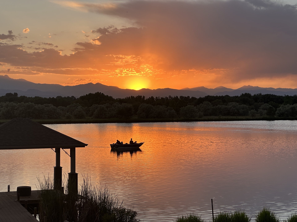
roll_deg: +0.5
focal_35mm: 77
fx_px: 661
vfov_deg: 19.1
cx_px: 148
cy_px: 111
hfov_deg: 25.3
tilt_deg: -0.5
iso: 32
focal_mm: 9
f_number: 2.8
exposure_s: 1/218
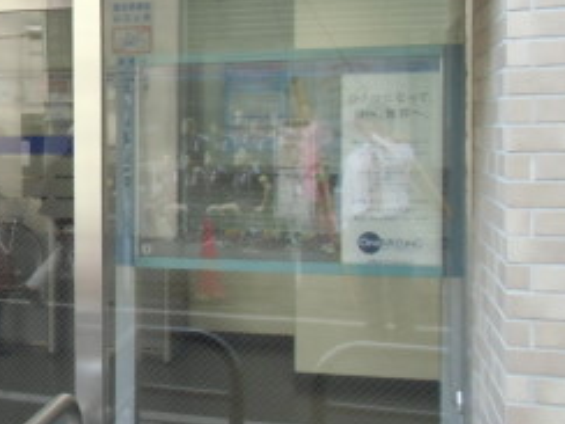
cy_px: 174
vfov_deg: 23.3
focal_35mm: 63
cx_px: -72
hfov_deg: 27.8
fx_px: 1028
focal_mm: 4.24
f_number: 3
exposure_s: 1/80
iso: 200
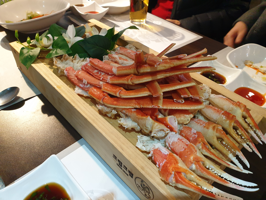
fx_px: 200
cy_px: 100
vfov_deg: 53.1
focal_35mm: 26
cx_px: 133
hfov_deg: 67.3
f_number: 2.4
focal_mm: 4.3
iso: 400
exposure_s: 1/60
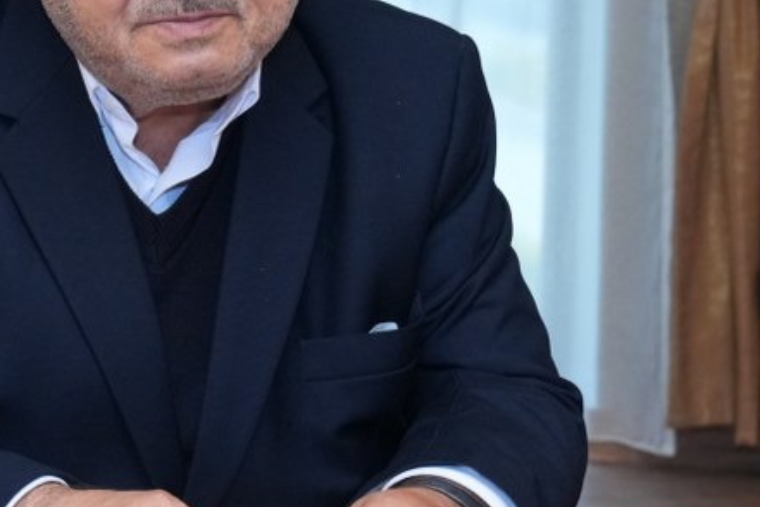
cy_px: 118
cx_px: 174
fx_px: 3821
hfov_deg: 11.3
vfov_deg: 7.6
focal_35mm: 181
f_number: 5.6
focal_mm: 52
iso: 2000
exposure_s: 1/200
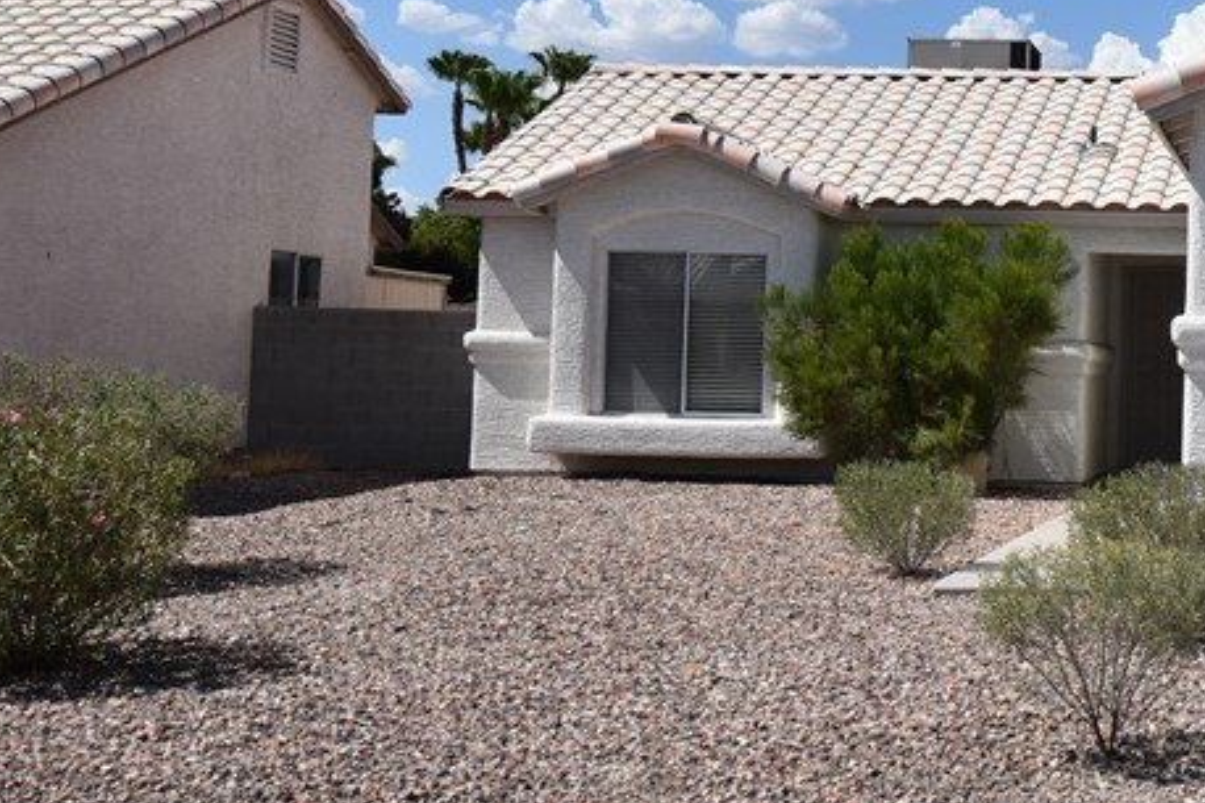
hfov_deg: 29.3
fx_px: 2141
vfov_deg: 21.1
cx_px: 1217
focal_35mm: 64
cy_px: 236
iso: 200
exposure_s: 1/500
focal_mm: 18
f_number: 11
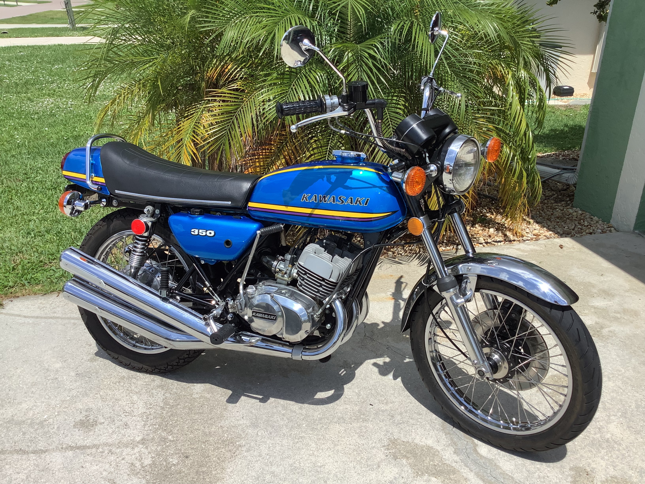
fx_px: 578
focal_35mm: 31
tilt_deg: -22.6
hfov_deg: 58.4
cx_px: 322
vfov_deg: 45.4
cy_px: 242
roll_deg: -2.3
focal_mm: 3.3
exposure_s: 1/1773
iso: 25
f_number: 2.4
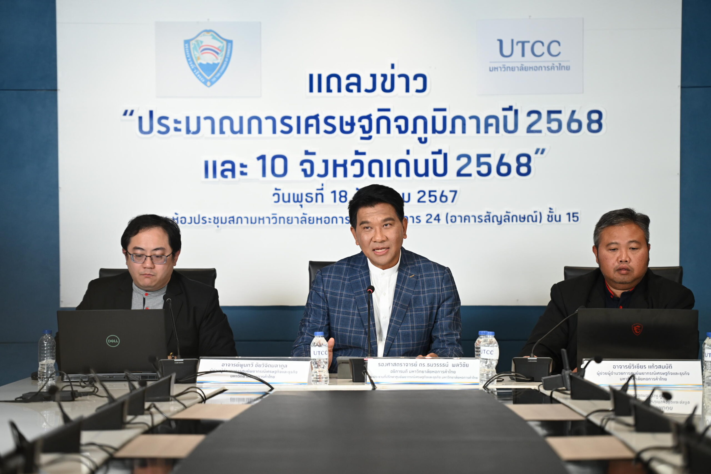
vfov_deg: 8.1
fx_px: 3357
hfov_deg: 12.1
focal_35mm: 170
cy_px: 237
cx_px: 356
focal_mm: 170
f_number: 2.8
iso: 1600
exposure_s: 1/320
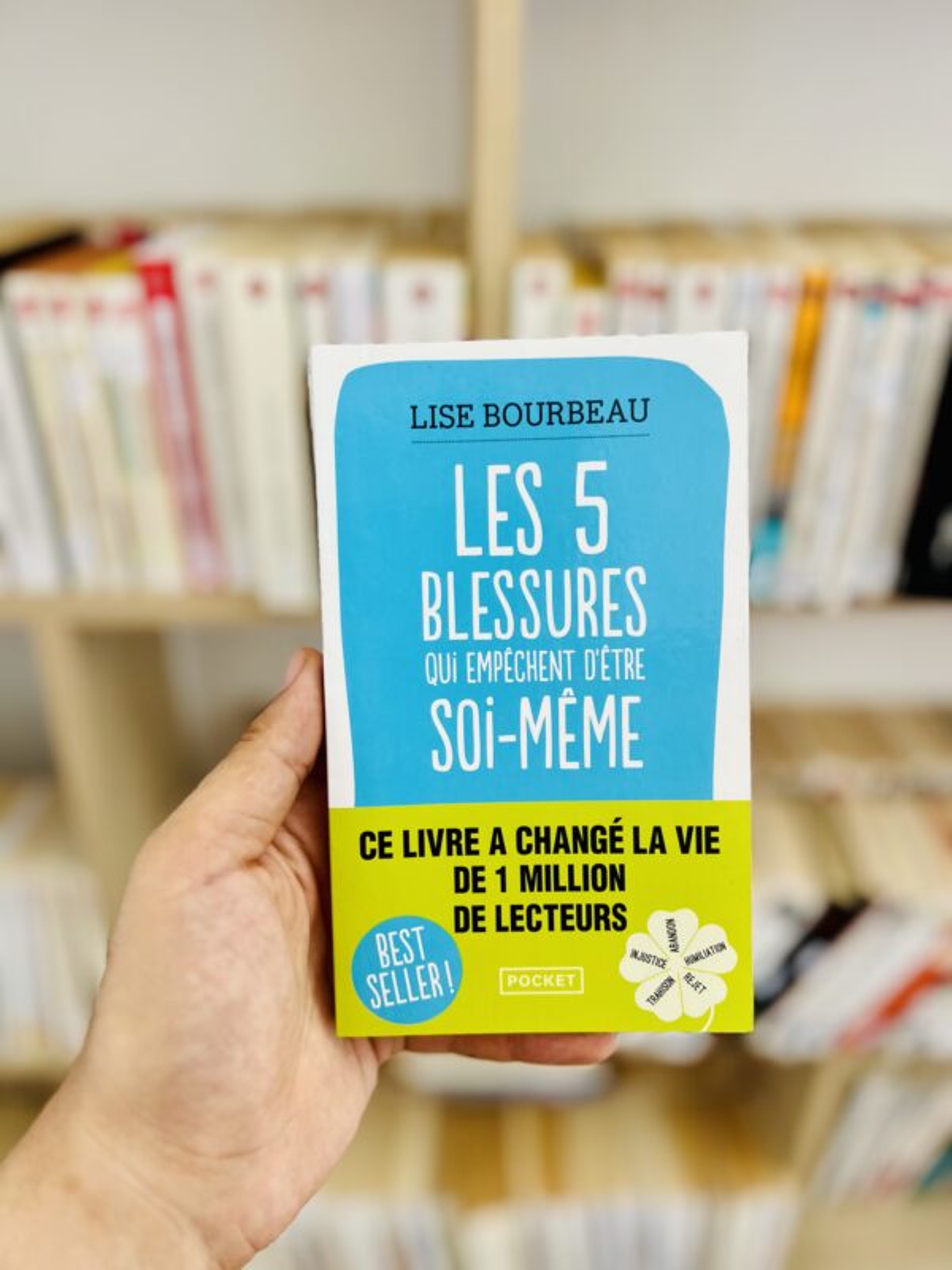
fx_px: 953
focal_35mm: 26
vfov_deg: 67.3
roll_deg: +0.3
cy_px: 635
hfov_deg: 53.1
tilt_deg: -30.6
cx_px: 476
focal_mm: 5.7
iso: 100
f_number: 1.5
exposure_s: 1/121
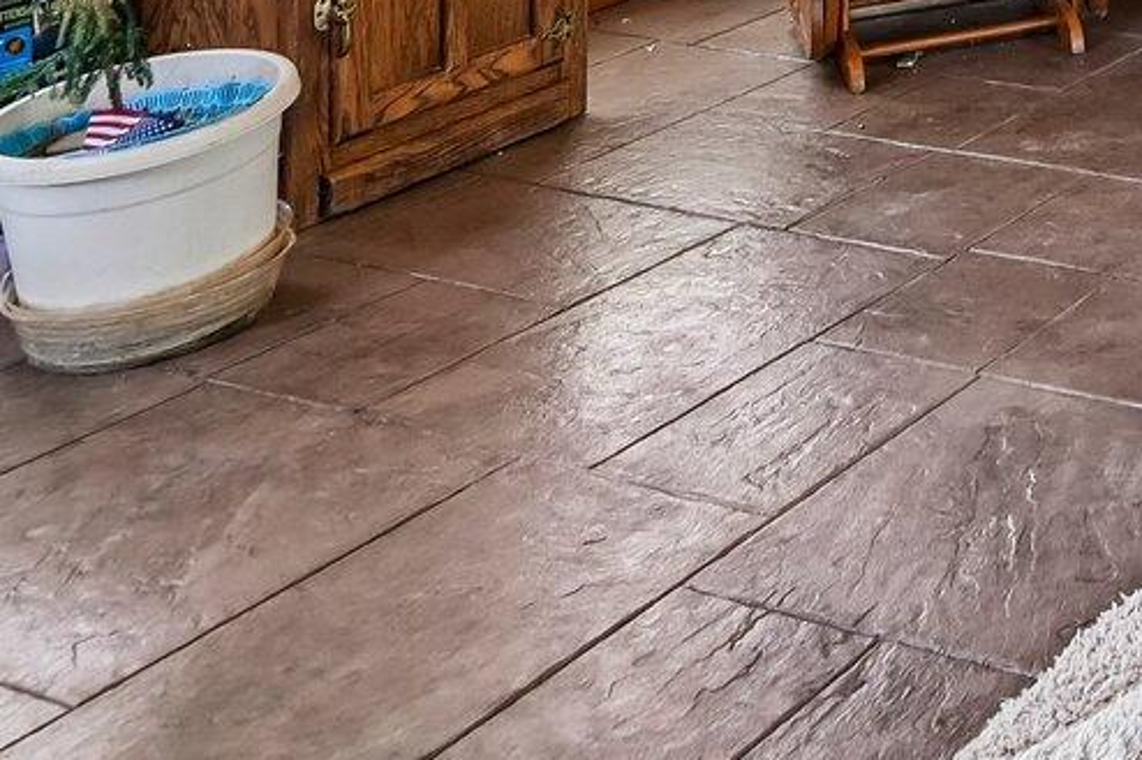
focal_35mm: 58
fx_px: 1839
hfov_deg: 25.9
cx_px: 1701
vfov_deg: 18.3
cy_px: -618
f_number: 4
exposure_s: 1/20
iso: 400
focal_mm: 14
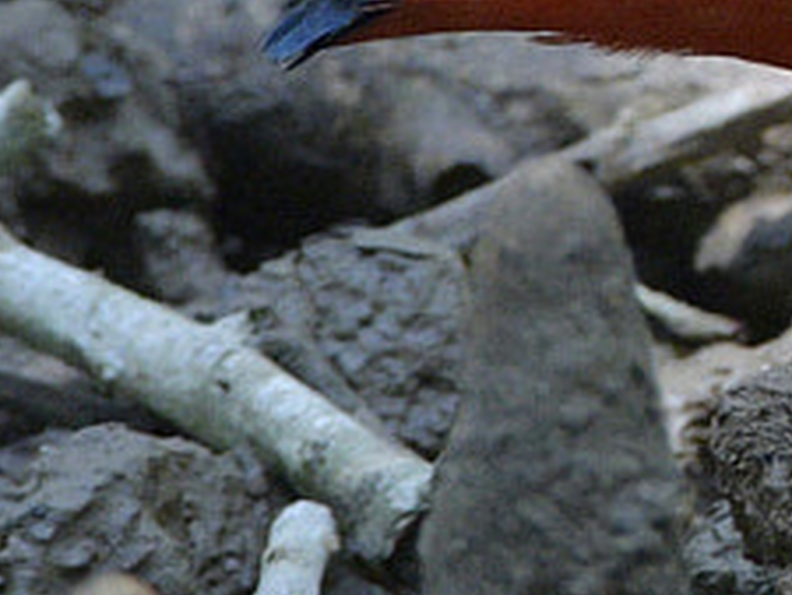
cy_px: -546
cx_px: 1883
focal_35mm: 5131
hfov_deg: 0.4
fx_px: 117458
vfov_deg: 0.3
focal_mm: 500
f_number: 8
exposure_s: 1/160
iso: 1250
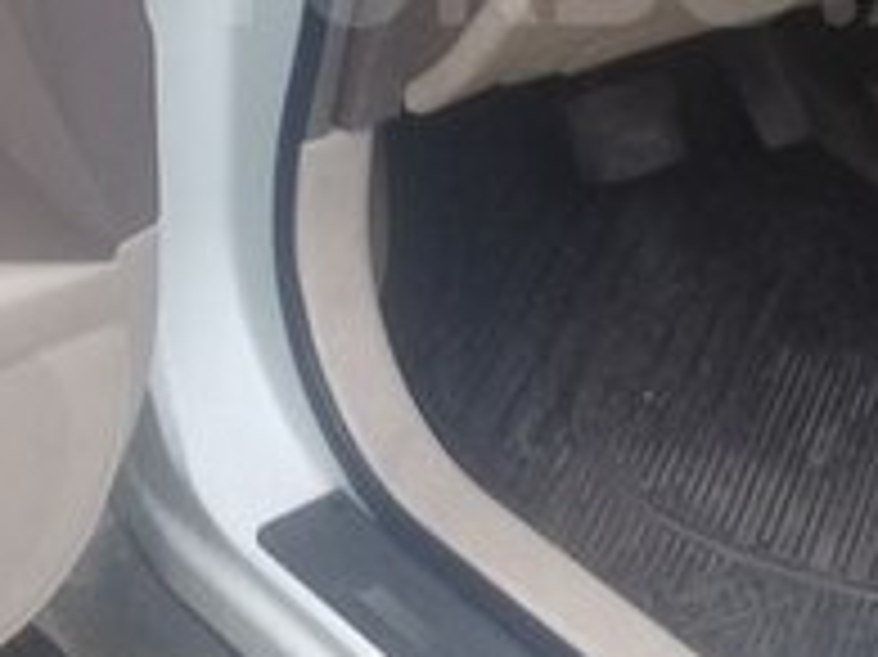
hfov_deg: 18.6
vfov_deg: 13.8
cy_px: -43
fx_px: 2662
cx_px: 648
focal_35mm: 105
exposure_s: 1/33
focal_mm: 3.3
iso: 64
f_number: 2.2
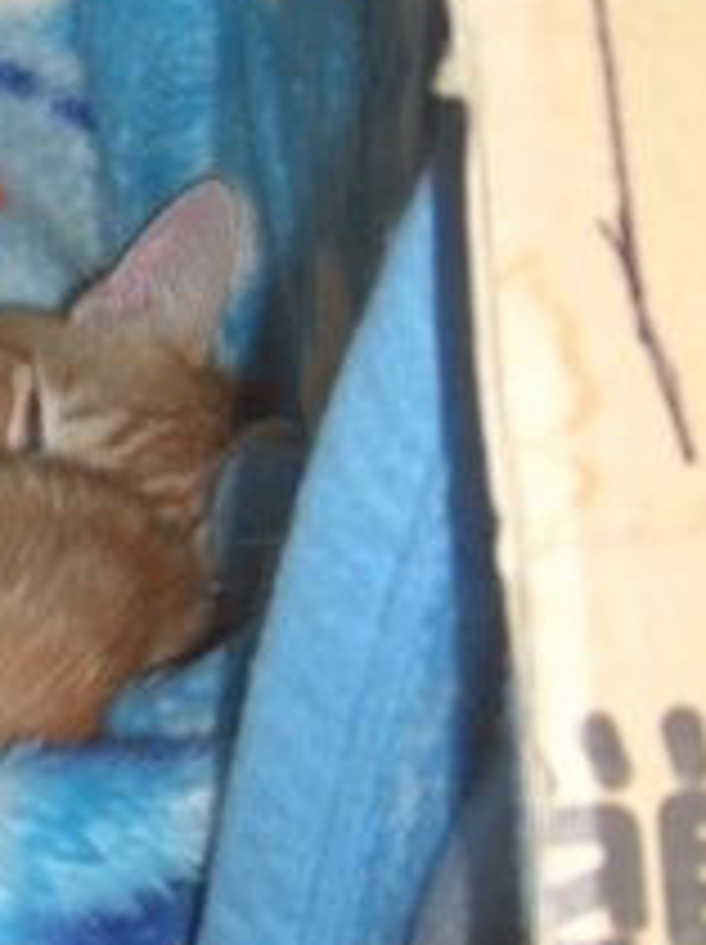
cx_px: -355
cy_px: 580
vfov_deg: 17.0
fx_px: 3161
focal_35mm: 116
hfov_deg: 12.1
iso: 200
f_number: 2.8
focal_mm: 7.9
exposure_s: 1/60
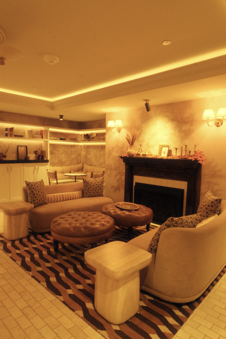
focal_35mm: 23
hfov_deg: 55.1
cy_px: 170
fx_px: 217
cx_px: 113
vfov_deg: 76.1
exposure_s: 1/8
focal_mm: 15
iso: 10000
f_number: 22
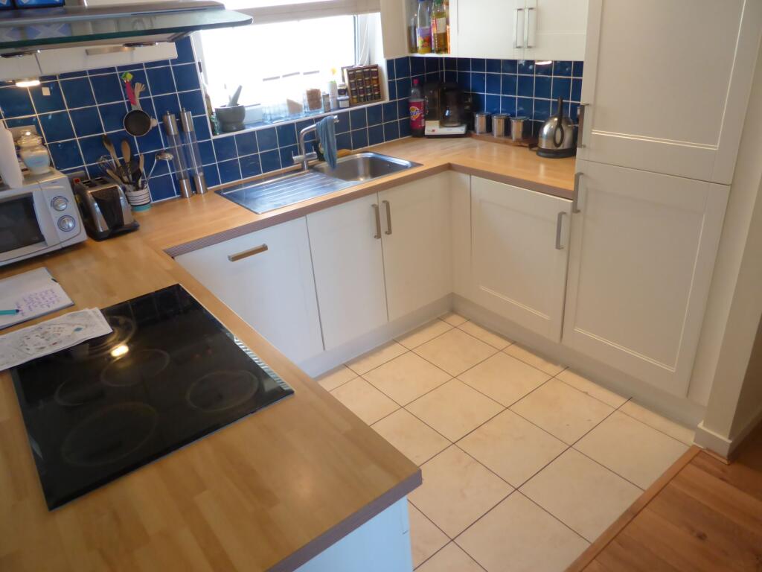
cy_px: 286
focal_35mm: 25
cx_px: 381
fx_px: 550
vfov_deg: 54.9
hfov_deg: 69.4
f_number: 3.3
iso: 320
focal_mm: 4.3
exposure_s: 1/60
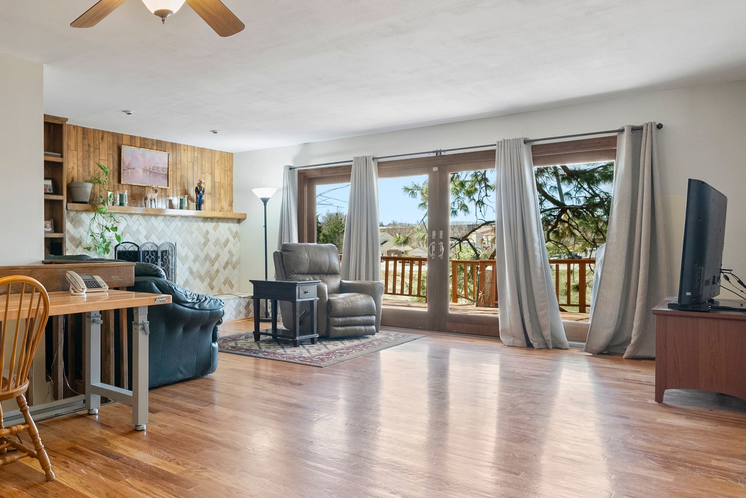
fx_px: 539
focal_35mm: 26
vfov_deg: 49.6
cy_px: 248
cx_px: 177
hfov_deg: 64.8
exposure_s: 1/2.5
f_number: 8
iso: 800
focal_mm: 15
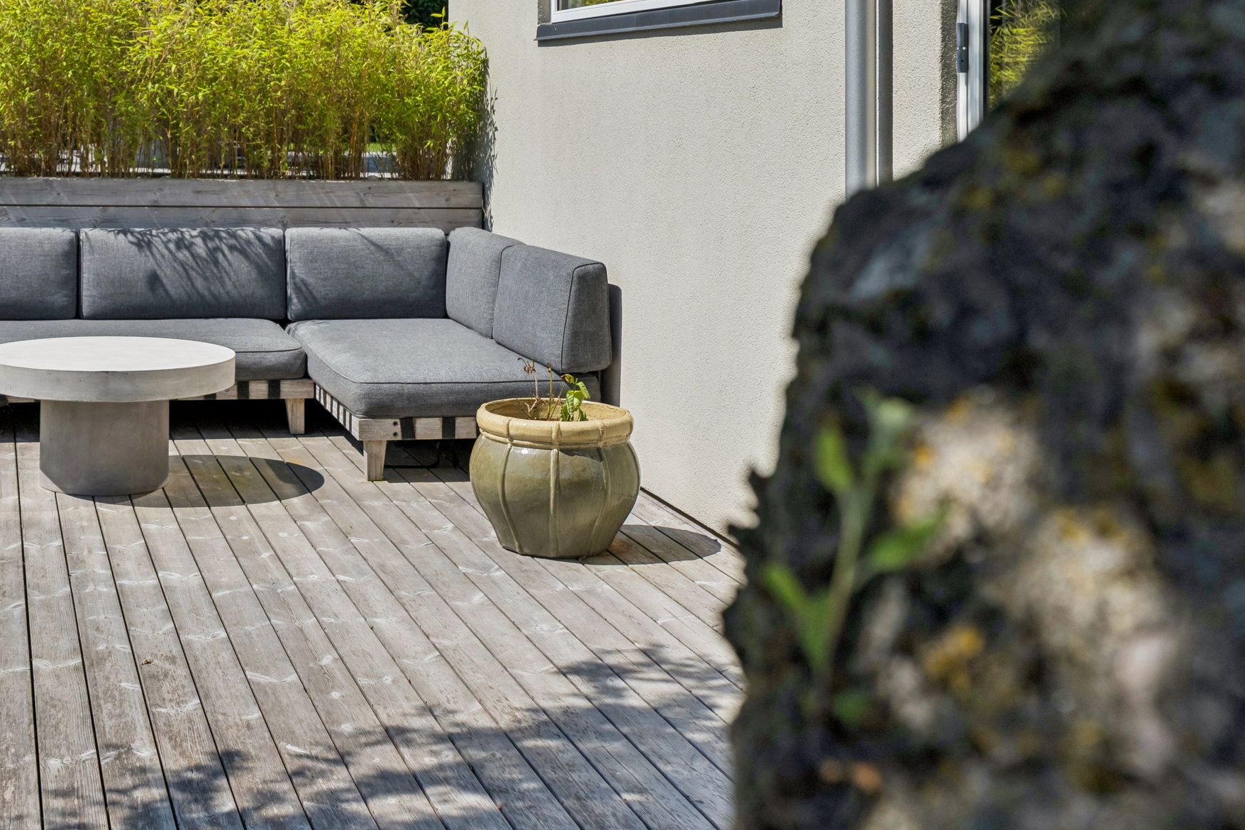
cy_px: 173
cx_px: 271
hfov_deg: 36.4
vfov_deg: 25.1
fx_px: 1833
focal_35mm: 53
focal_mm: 31
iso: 250
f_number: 4.5
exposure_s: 1/2500
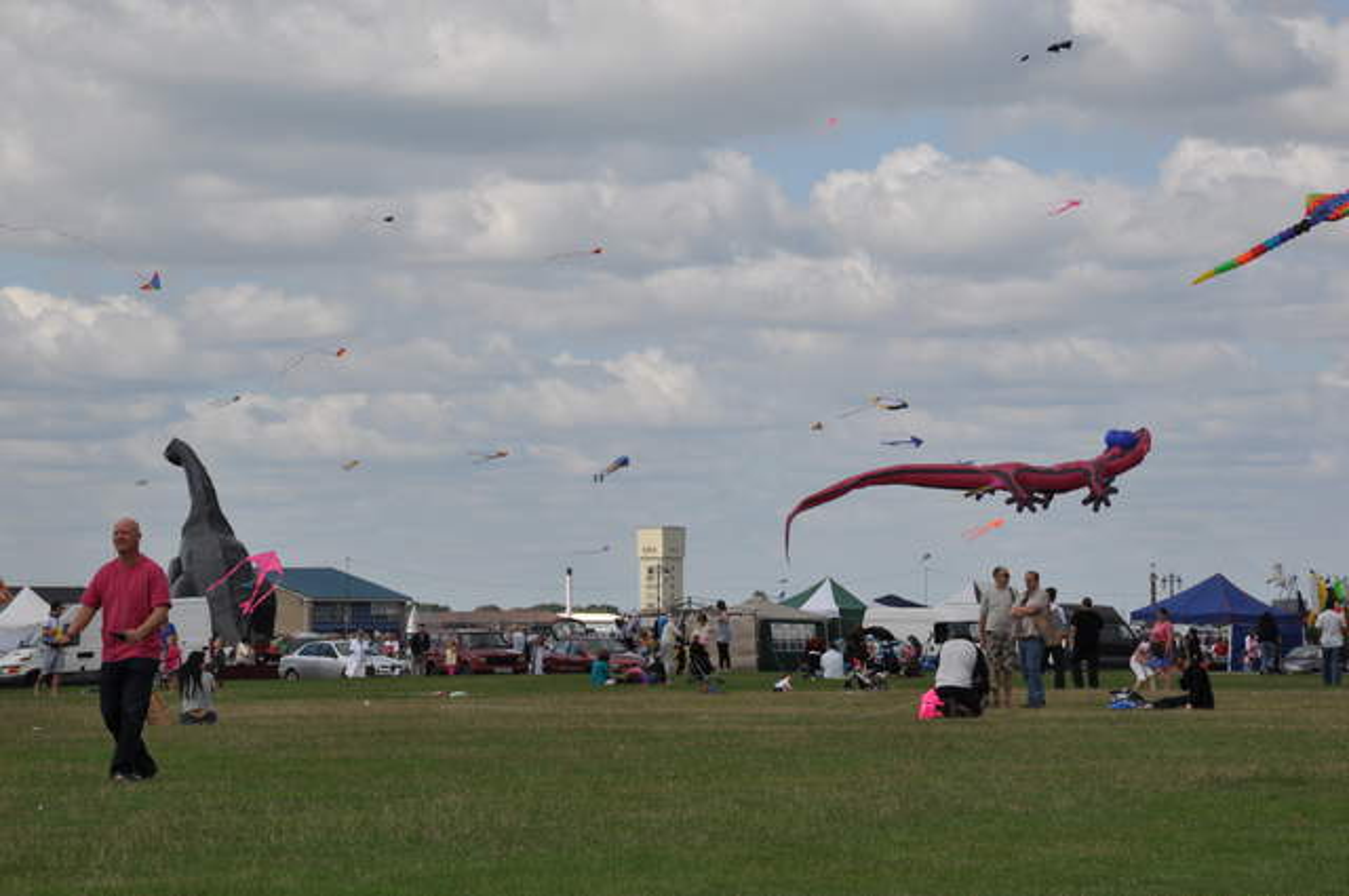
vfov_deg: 8.7
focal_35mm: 158
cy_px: 448
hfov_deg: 13.1
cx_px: 674
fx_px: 5894
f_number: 14
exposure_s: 1/250
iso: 200
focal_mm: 105
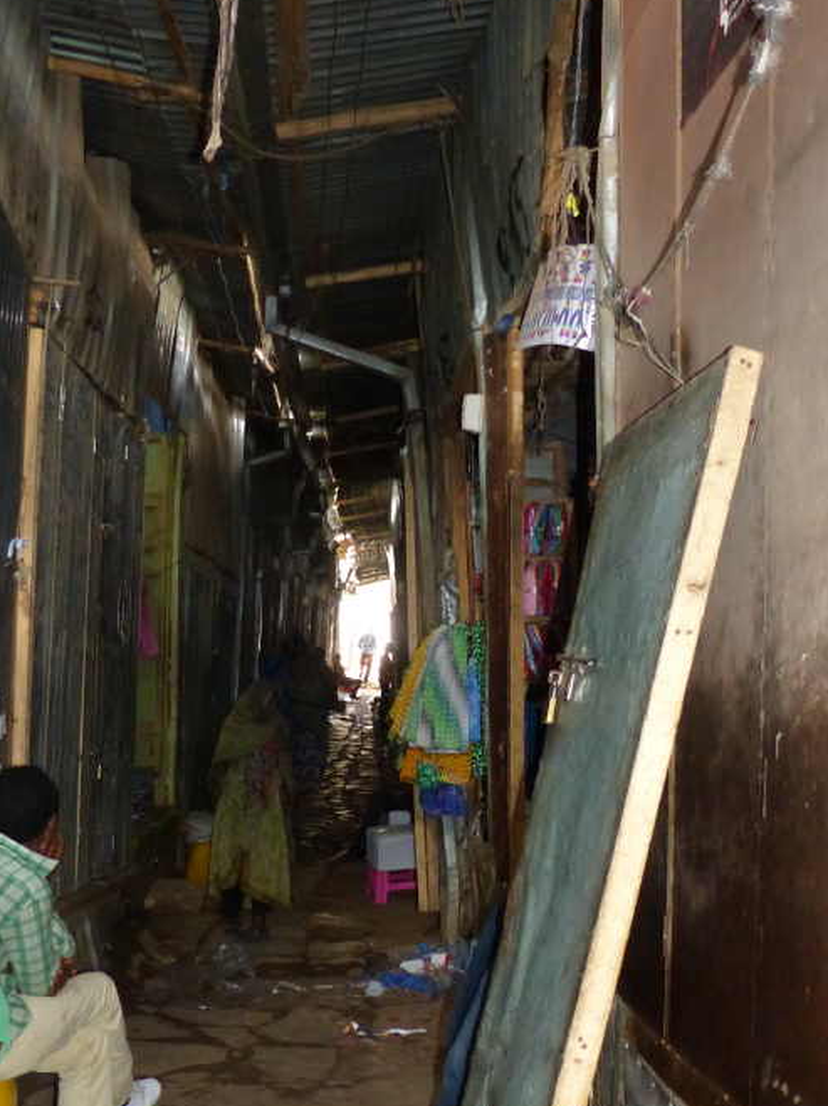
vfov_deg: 48.5
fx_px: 1213
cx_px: 358
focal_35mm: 38
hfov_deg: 37.6
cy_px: 694
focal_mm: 4.5
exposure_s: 1/60
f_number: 2.8
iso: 400
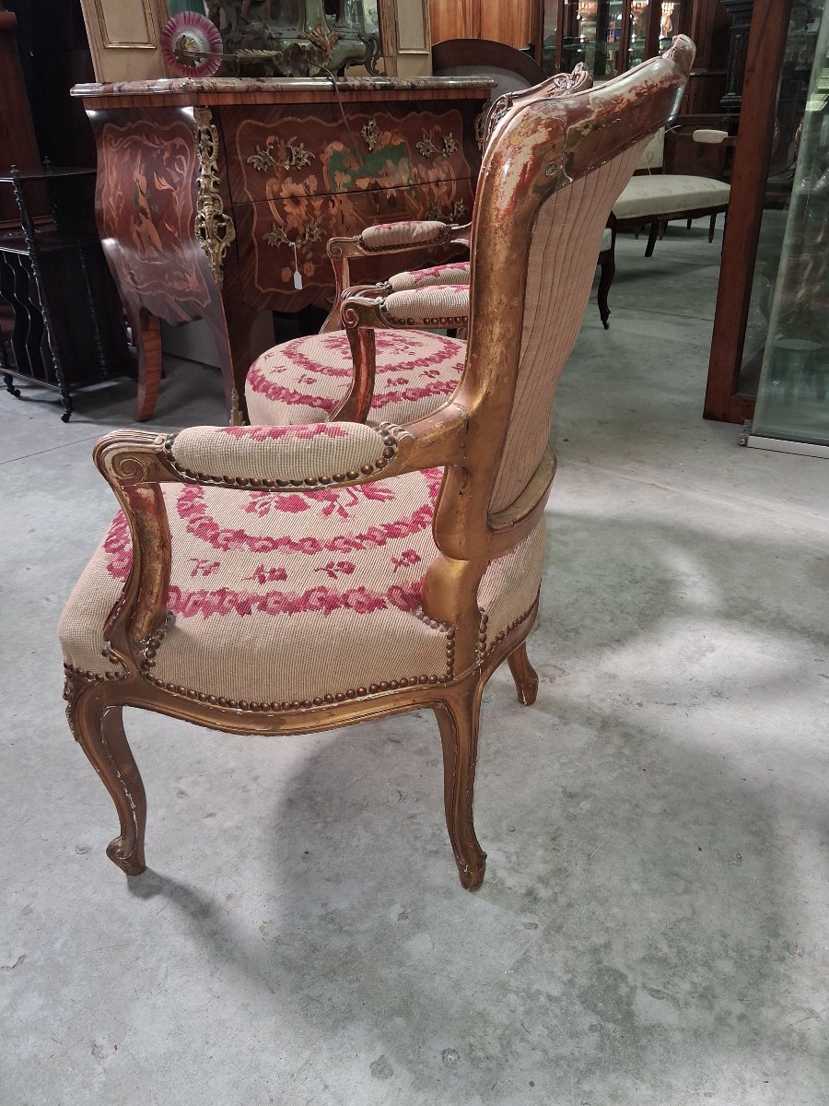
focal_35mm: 27
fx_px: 862
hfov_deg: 51.4
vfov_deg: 65.3
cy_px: 553
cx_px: 414
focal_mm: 4
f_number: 1.8
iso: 250
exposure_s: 1/50
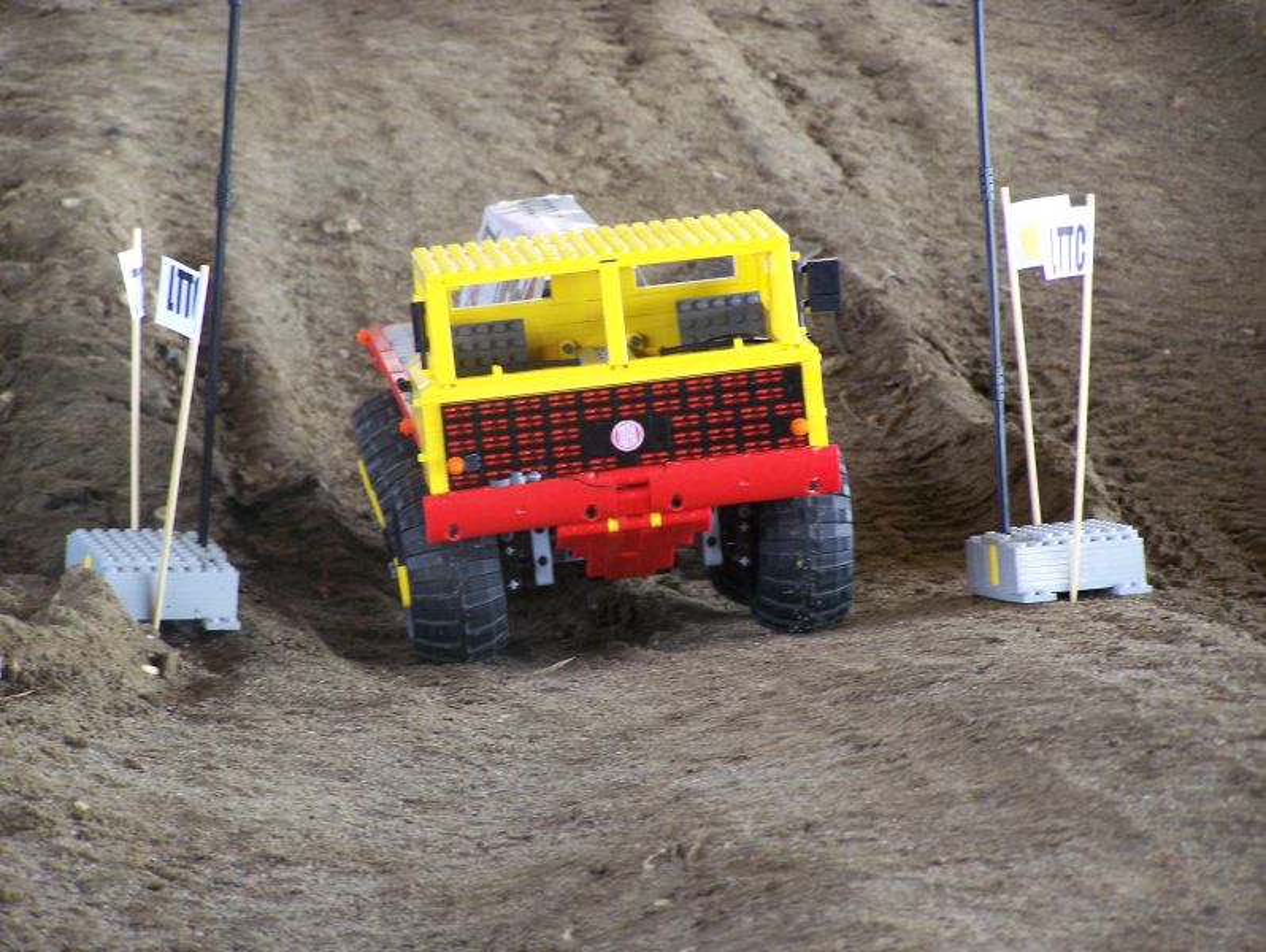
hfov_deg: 9.1
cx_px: 633
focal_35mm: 218
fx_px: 7980
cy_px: 476
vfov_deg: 6.8
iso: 160
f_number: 3.2
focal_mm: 36.2
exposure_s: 1/100
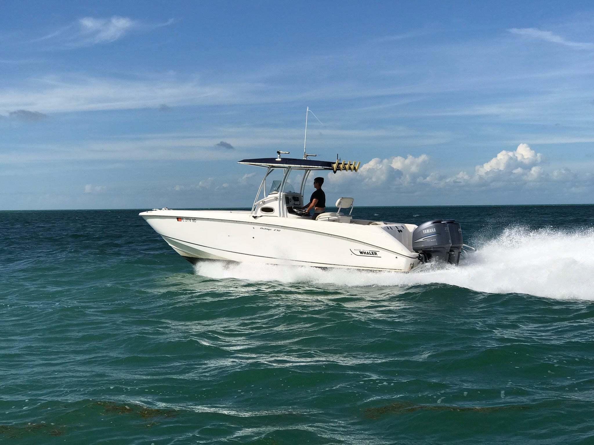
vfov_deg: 25.7
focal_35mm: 57
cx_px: 297
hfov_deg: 33.8
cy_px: 222
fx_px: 978
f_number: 2.8
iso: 20
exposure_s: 1/2128
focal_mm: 6.6
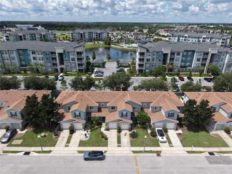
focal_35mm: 24
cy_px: 87
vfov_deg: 56.8
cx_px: 116
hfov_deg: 71.6
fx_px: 161
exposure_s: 1/4000
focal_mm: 8.67
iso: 130
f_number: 1.8
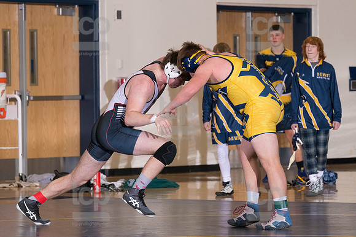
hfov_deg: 7.9
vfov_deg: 5.2
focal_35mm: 262
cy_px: 118
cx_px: 178
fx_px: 2589
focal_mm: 175
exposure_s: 1/250
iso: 2000
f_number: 5.6
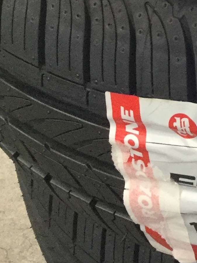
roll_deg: +2.9
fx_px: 857
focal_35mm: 113
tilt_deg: -28.0
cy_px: -102
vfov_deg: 16.2
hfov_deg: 12.1
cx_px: 354
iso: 50
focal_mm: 3.3
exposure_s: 1/30
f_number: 2.4
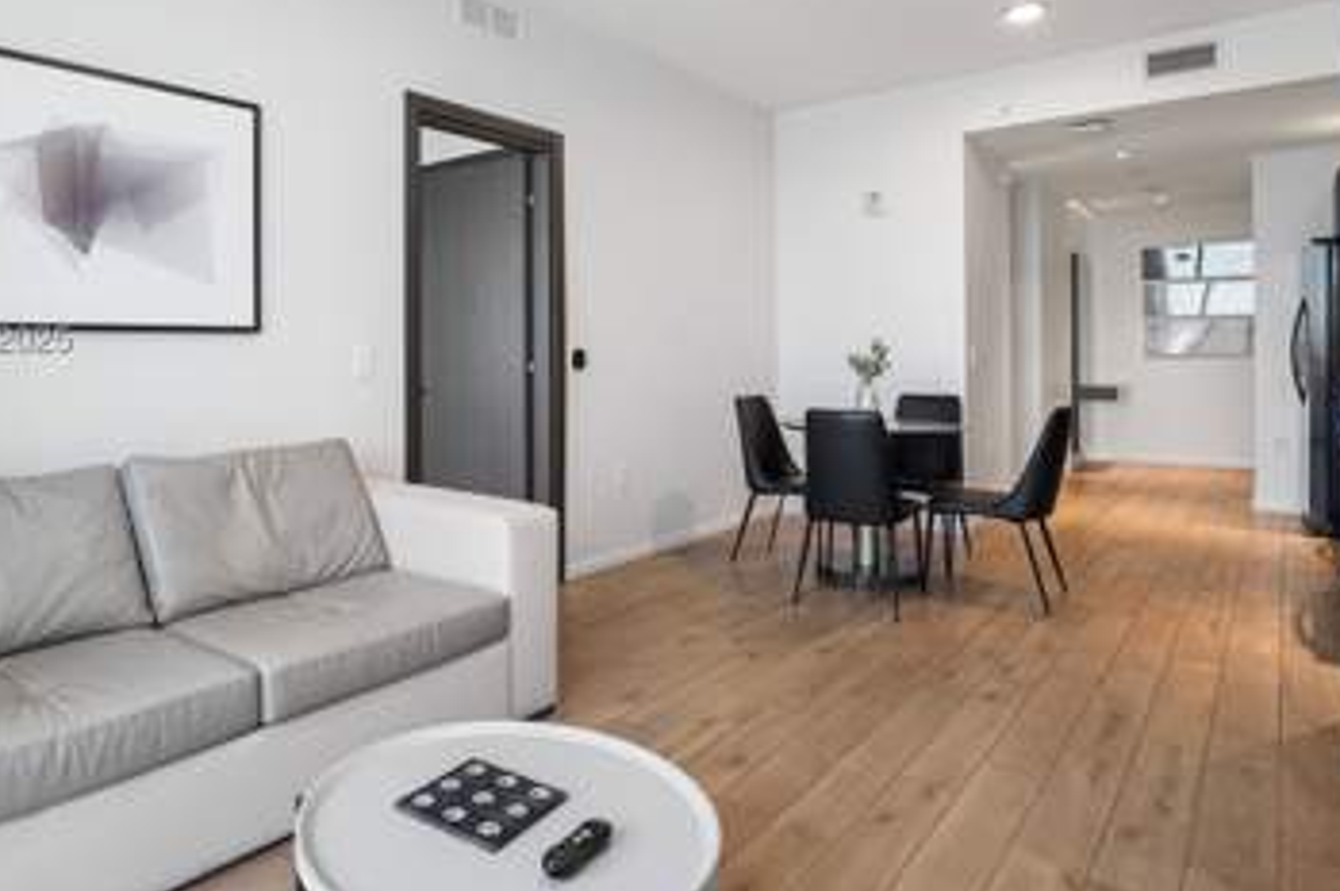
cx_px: 472
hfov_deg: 76.7
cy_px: 344
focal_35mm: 22
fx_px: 818
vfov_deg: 56.6
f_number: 8
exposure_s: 1/6
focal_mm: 16
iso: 400
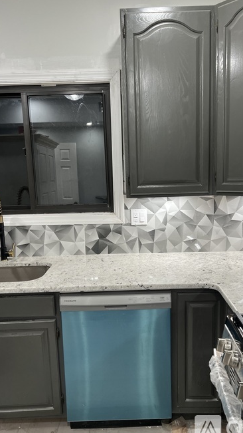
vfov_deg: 66.1
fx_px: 332
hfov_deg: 40.1
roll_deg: +1.5
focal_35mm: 29
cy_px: 220
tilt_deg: -9.7
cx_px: 136
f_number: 1.5
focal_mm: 5.7
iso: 125
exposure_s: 1/120
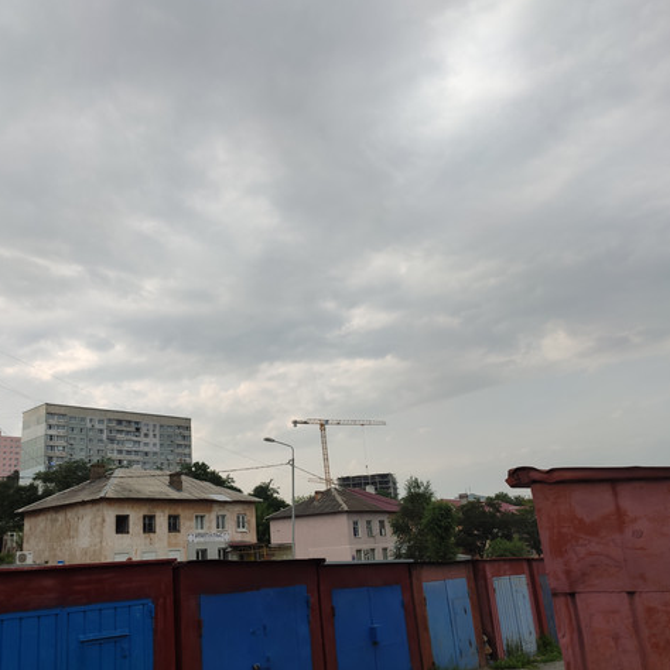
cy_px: 334
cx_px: 261
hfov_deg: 52.1
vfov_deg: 52.5
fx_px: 679
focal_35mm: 31
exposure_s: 1/1257
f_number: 1.75
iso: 112
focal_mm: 4.77
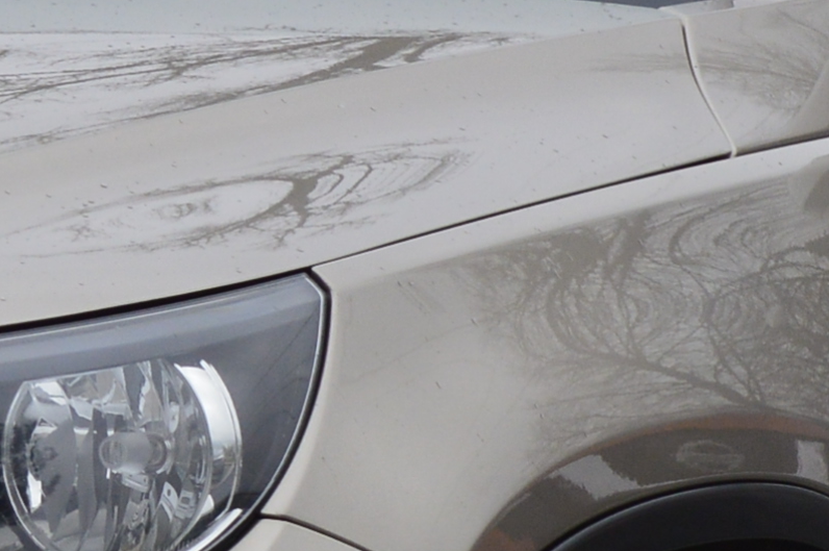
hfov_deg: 6.0
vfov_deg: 4.0
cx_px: -52
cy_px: 484
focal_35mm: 340
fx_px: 7821
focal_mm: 40
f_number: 10
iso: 400
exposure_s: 1/200
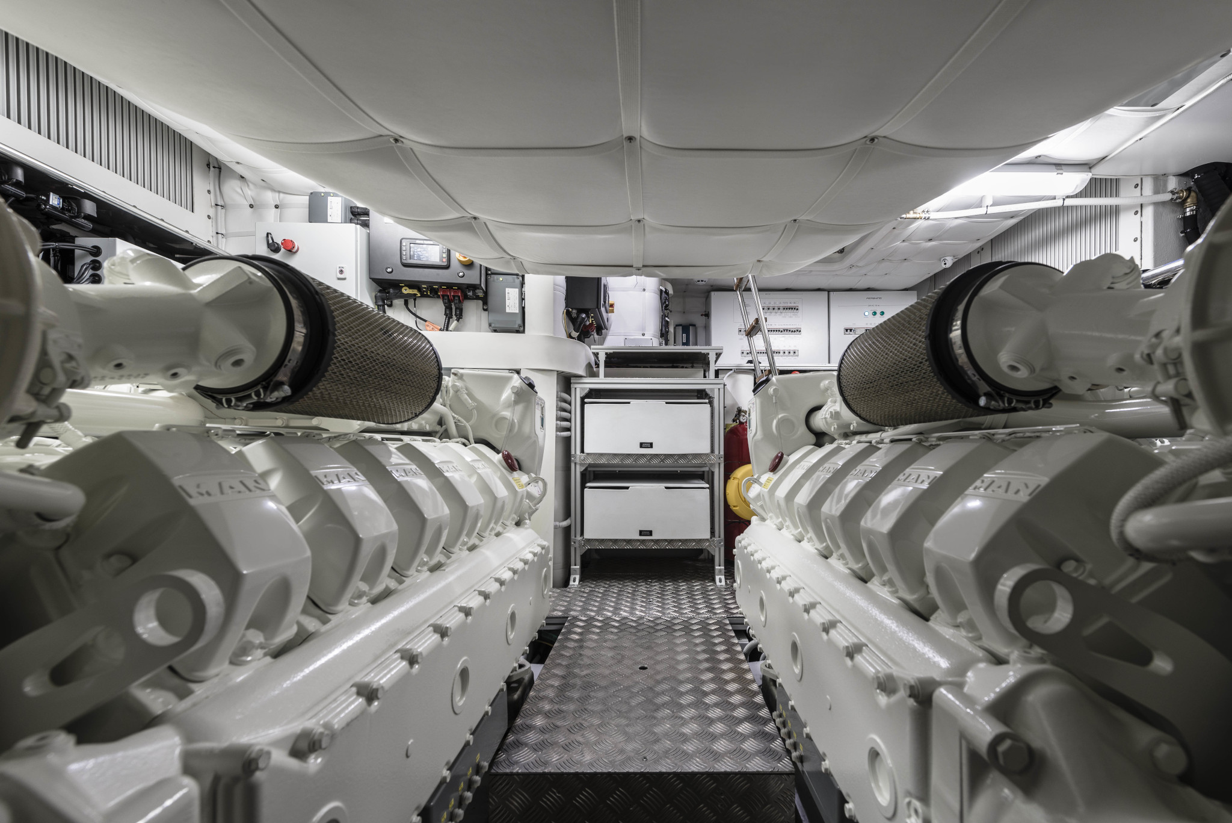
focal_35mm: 14
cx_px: 616
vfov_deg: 81.3
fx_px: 479
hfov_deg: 104.2
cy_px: 412
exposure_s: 1/2
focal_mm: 14
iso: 100
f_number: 8
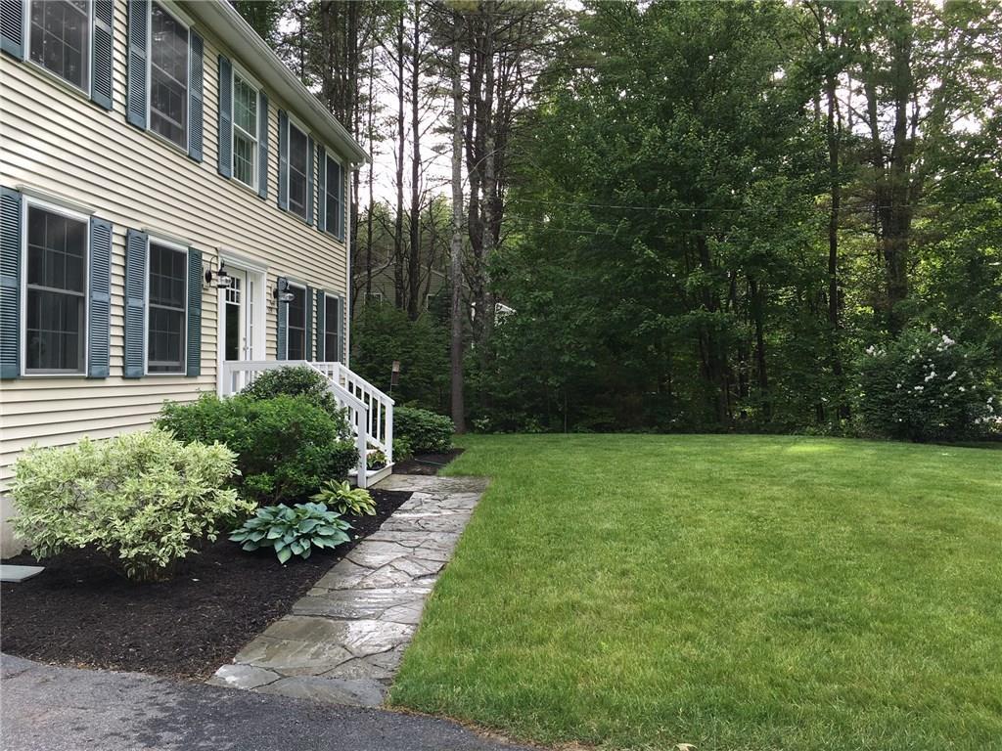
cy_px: 376
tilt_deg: +1.7
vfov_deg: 48.2
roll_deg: -0.5
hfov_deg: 61.7
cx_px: 501
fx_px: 839
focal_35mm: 29
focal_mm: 4.15
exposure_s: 1/202
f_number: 2.2
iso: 25
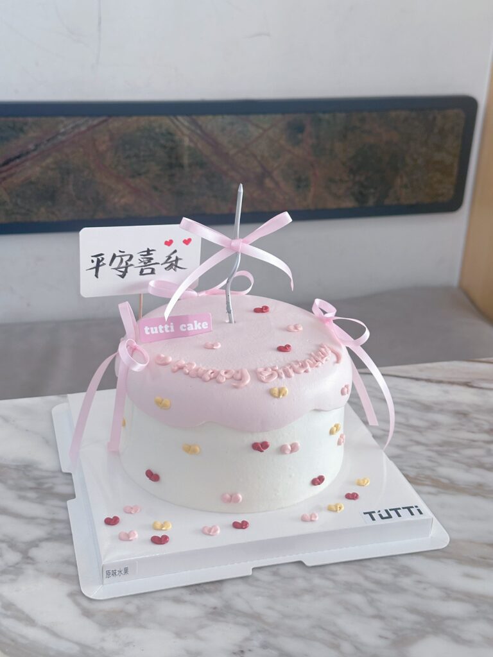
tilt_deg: -23.4
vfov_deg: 39.7
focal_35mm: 48
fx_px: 911
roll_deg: -1.7
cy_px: 328
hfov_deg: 30.3
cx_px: 246
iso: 100
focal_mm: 6.86
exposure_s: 1/100
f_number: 1.78
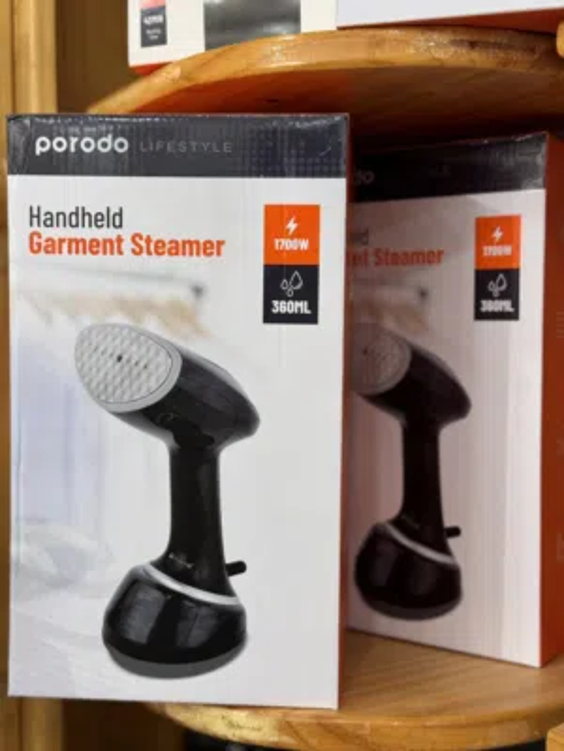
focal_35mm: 48
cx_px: 282
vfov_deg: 39.7
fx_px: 1043
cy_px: 376
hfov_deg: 30.3
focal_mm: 6.76
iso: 64
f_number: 1.78
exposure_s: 1/50
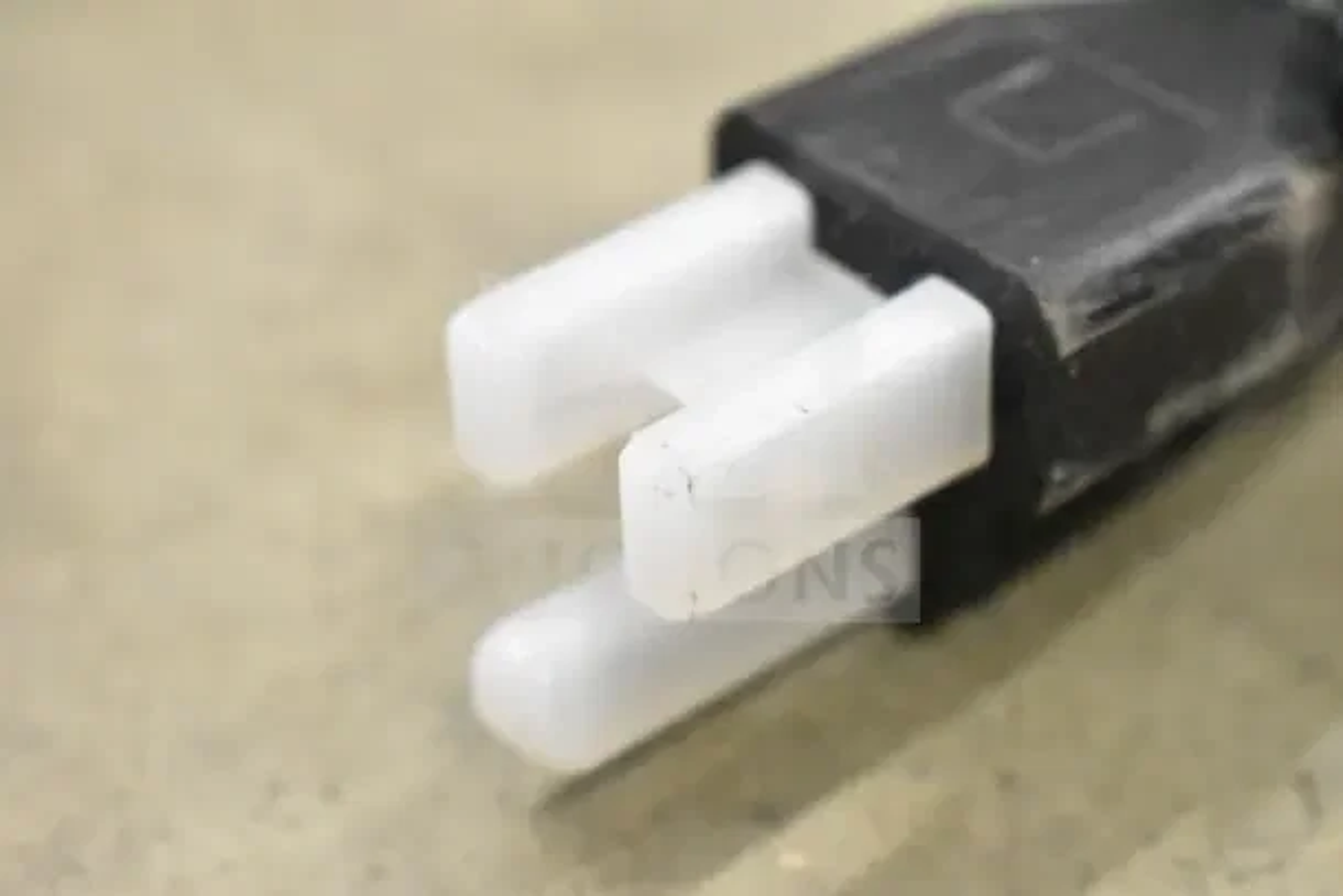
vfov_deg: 16.6
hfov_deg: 24.6
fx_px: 3078
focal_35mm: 82
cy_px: 448
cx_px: 672
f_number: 5.6
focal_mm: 55
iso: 14400
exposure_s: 1/100
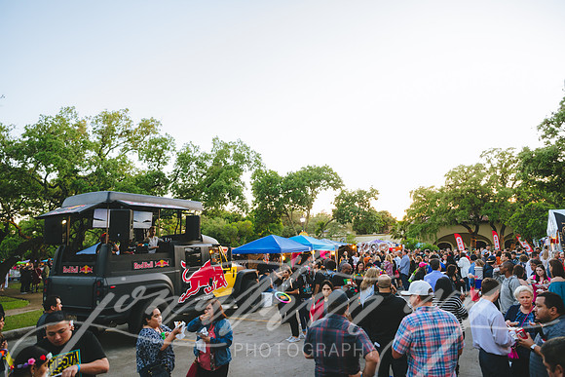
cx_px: 282
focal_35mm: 24
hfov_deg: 73.7
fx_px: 377
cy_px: 188
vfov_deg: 53.2
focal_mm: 24
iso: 500
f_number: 3.5
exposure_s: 1/160
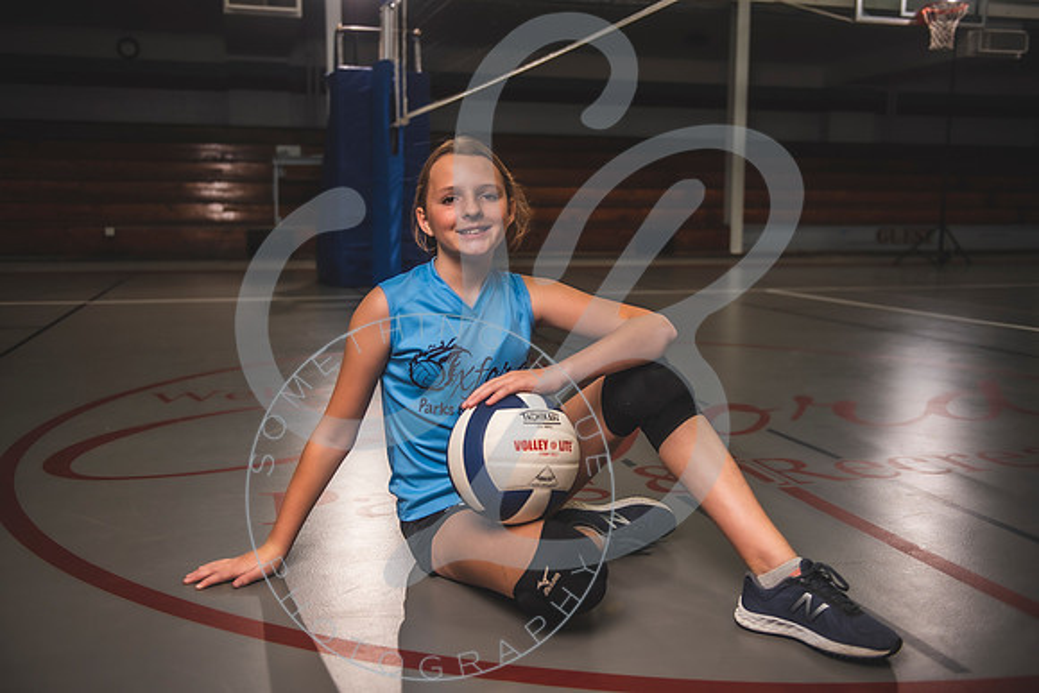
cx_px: 508
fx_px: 960
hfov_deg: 56.8
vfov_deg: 39.7
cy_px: 346
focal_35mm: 33
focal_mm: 32
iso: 200
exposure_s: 1/400
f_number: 2.8
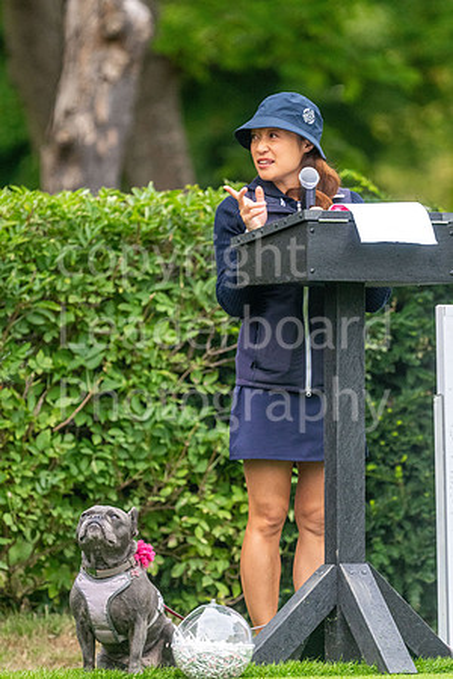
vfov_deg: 4.6
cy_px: 340
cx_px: 226
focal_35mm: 450
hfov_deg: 3.1
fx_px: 8493
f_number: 4
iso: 1600
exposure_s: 1/320
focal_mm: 300
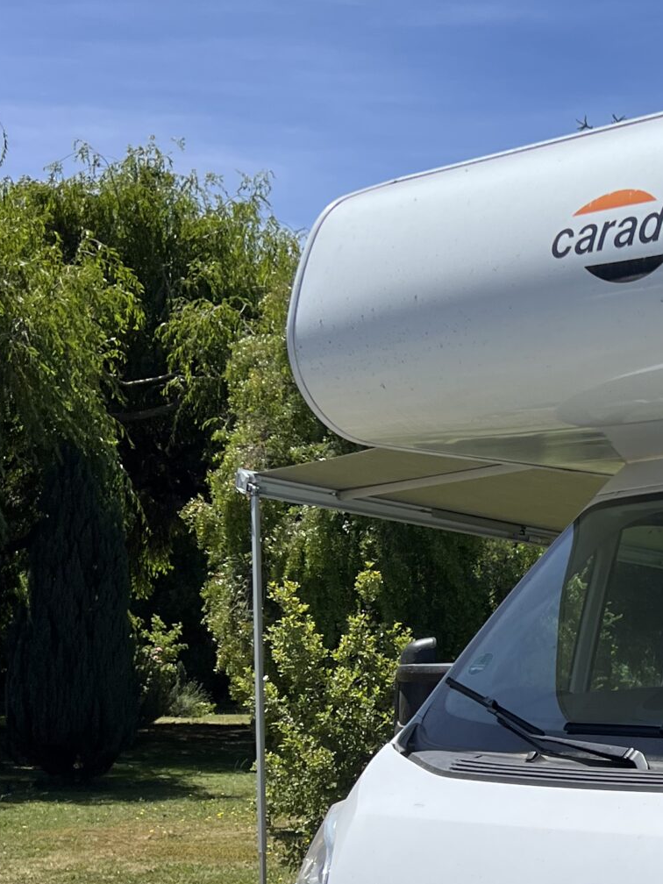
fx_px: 1685
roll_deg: +0.3
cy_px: 673
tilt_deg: +0.3
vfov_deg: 28.9
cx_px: 801
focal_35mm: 66
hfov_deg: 20.7
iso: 50
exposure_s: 1/3968
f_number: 1.5
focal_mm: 5.7
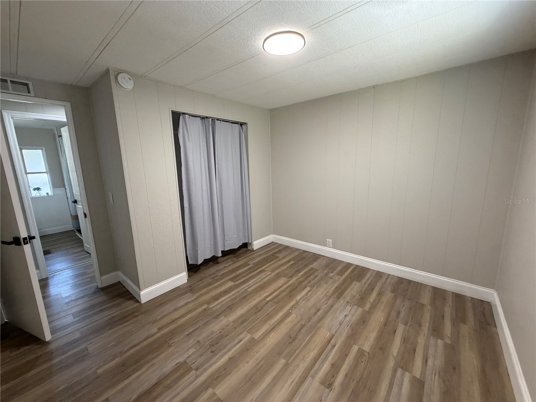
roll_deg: +2.3
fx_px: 217
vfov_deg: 85.7
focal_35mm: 14
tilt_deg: -10.4
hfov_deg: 102.1
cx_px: 268
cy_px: 201
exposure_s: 1/120
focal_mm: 2.22
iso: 320
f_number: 2.2
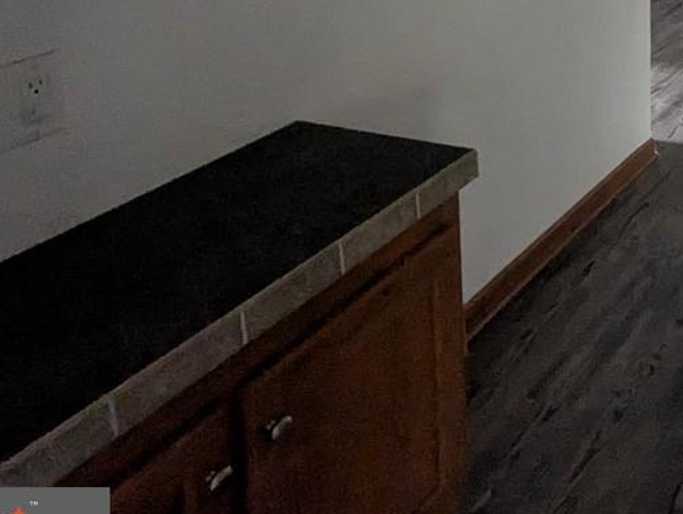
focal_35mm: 37
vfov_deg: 30.1
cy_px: -166
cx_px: 844
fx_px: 731
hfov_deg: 36.7
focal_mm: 1.95
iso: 232
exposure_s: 1/24.4
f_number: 2.2
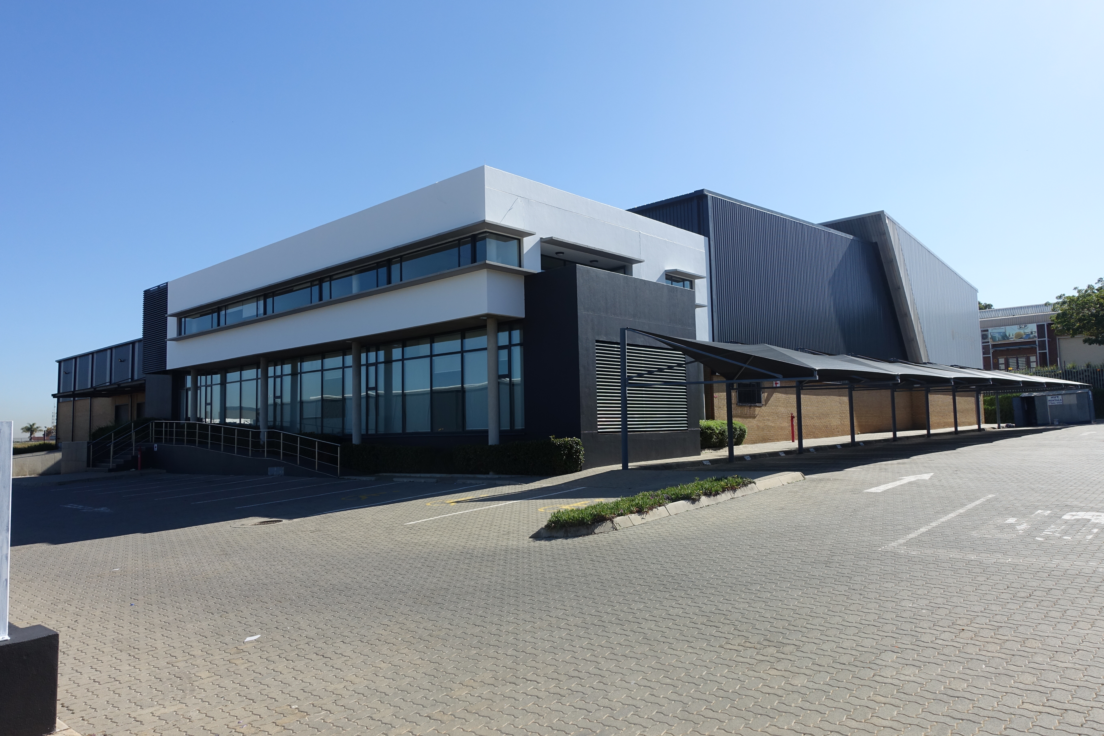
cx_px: 552
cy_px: 368
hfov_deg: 73.7
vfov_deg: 53.1
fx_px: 736
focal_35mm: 24
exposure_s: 1/500
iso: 125
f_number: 5.6
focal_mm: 8.8
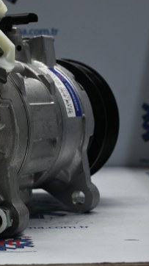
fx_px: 752
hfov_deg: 11.2
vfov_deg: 20.0
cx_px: 0
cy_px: 127
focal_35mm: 107
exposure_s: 1/60
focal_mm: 41
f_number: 5.6
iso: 640
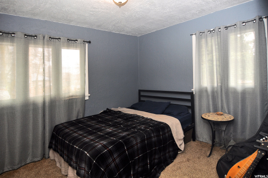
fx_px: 134
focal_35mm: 18
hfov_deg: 90.1
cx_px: 134
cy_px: 89
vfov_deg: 67.2
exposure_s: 1/60
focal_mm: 12
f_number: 4
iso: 200
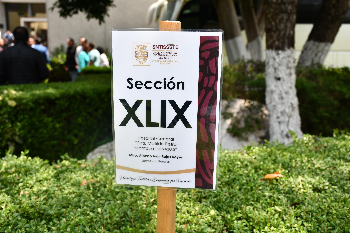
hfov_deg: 41.1
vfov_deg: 28.1
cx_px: 175
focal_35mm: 48
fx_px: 467
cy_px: 116
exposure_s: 1/180
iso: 100
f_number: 6.7
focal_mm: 32
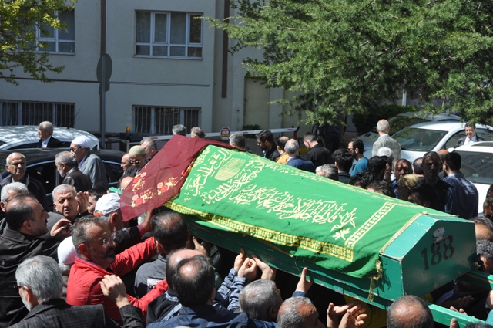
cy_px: 164
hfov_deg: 29.3
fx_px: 944
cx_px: 246
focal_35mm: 69
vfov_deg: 19.7
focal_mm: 46
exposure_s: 1/320
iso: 200
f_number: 9
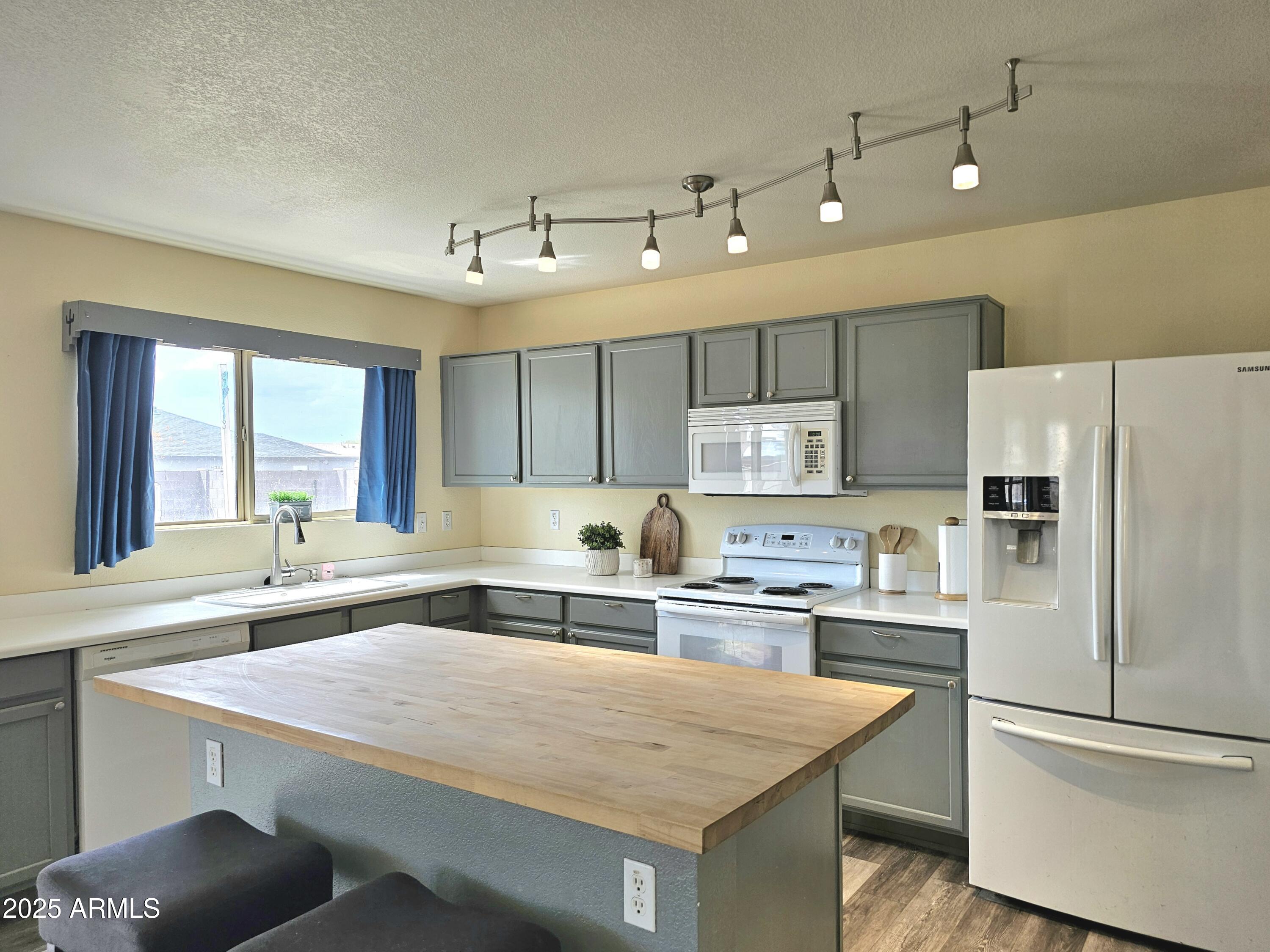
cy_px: 476
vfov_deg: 58.9
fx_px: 844
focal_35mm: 23
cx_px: 635
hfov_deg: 73.9
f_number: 1.7
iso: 40
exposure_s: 1/120
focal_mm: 6.3
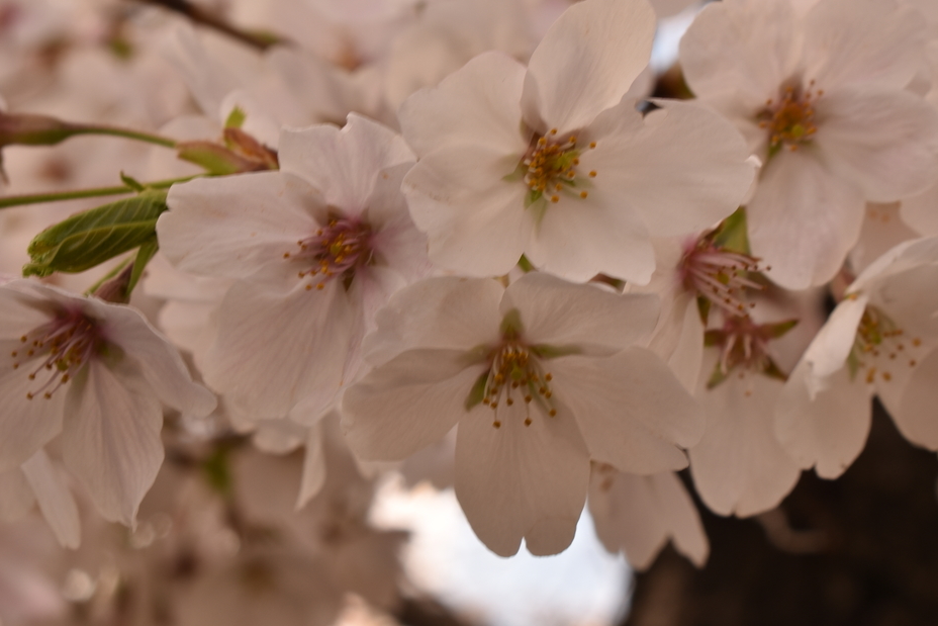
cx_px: 471
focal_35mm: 107
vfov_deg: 12.8
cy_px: 243
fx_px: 2779
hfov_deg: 19.2
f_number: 13
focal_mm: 55
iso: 100
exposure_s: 1/60
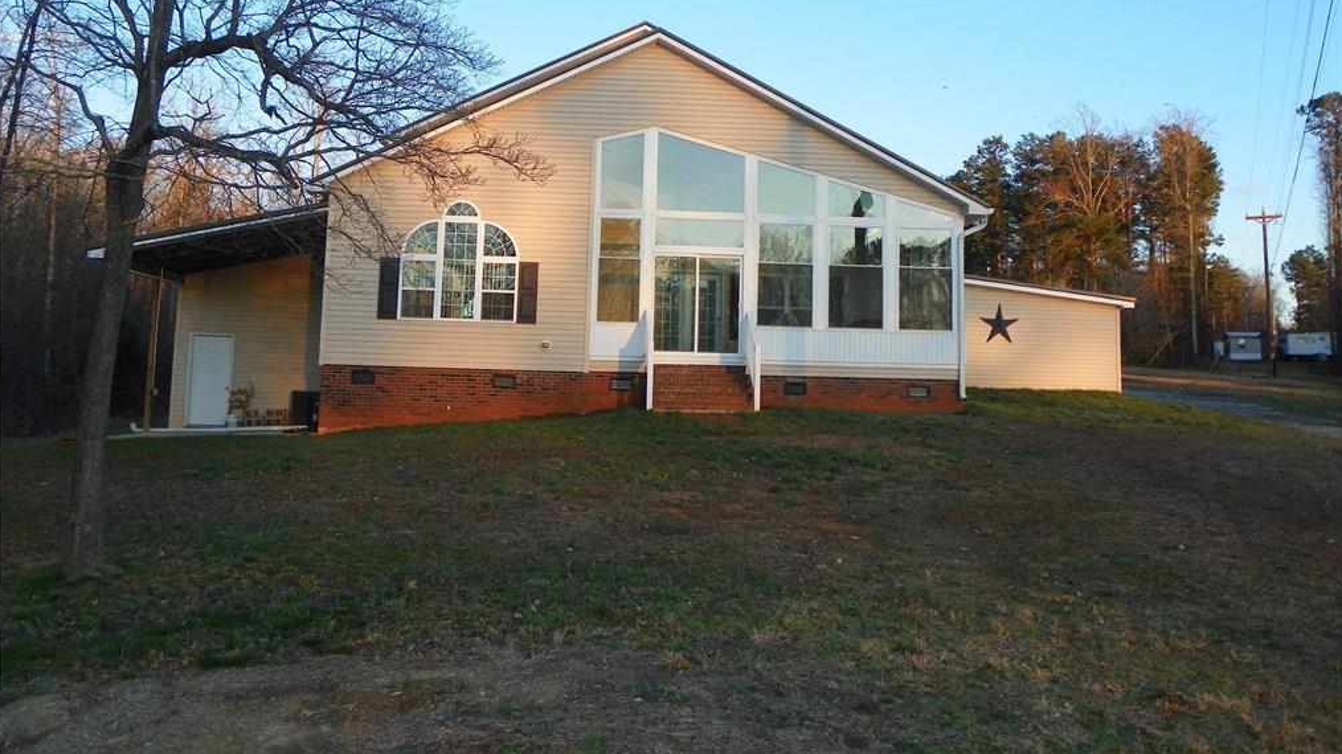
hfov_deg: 59.5
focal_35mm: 33
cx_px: 670
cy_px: 269
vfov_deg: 35.4
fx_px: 1174
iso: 64
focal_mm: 5.3
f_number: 2.8
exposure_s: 1/160
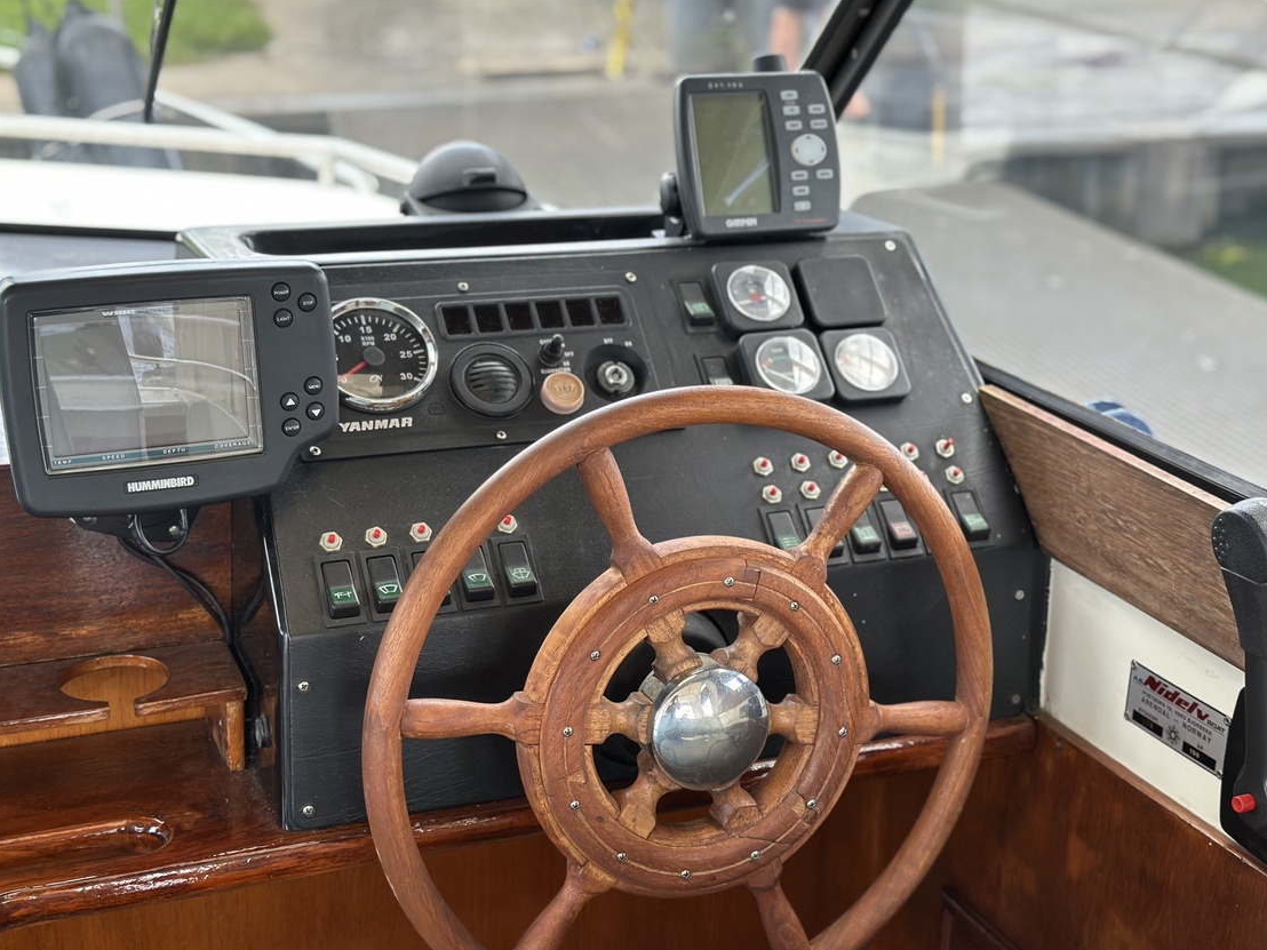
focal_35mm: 52
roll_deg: +1.6
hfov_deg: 36.8
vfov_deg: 28.0
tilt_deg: -18.0
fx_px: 1903
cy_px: 448
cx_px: 647
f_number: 1.78
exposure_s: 1/262
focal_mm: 6.86
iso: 80
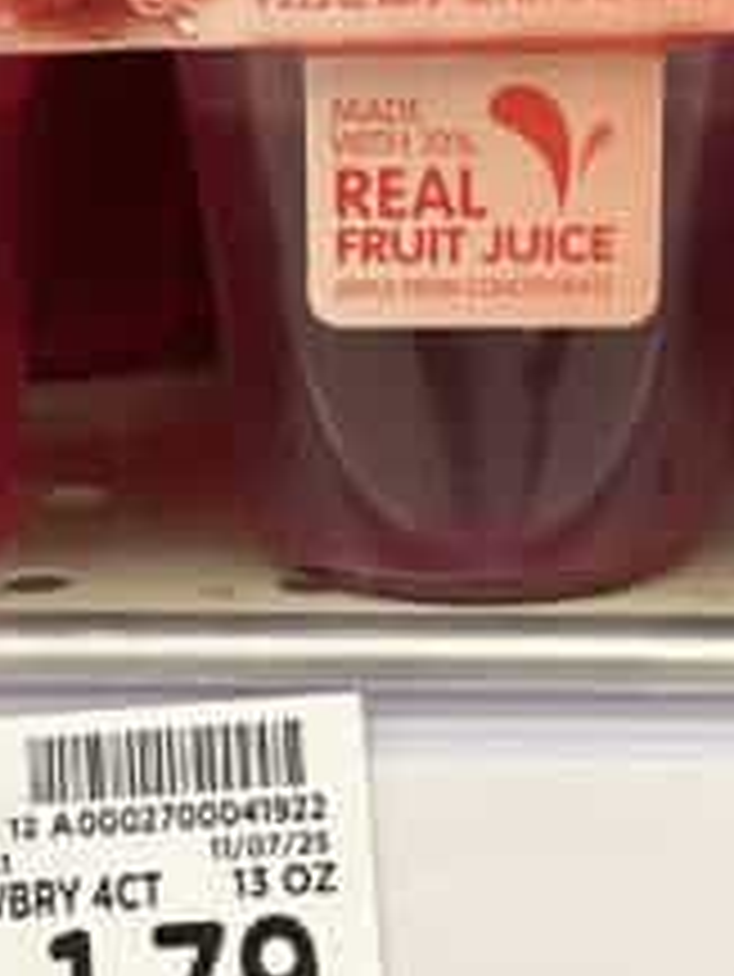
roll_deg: -2.9
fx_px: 3192
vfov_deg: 17.4
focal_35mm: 113
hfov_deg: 13.1
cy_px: 351
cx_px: 450
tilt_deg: -16.0
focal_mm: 6.86
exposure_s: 1/62
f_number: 1.78
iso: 160
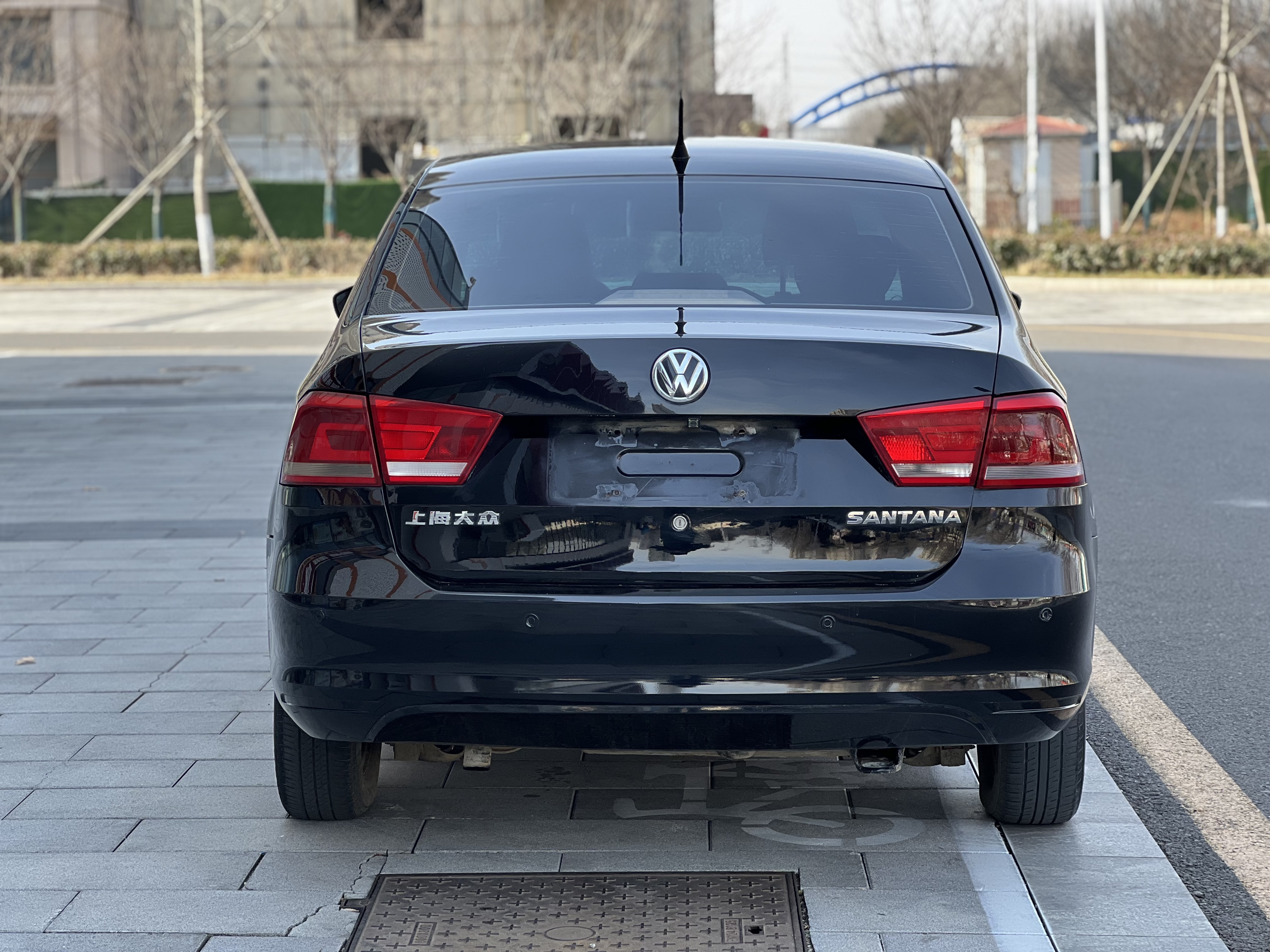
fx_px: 2825
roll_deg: +1.7
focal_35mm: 77
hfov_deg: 25.3
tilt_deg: -5.8
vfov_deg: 19.1
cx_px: 635
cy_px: 476
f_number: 2.8
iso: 32
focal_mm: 9
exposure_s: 1/121
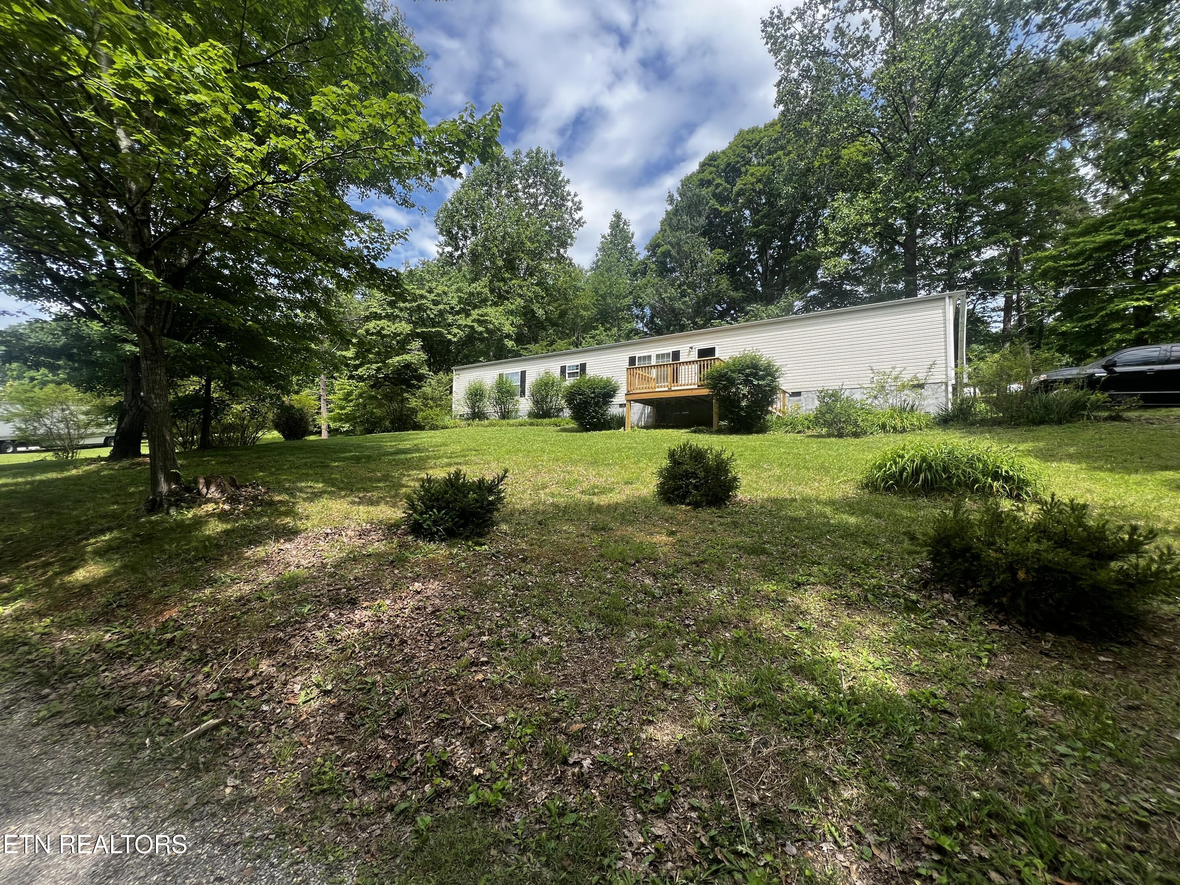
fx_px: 443
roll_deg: -1.1
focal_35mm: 13
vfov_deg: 89.9
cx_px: 590
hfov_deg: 106.2
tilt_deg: +2.5
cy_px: 442
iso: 32
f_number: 1.8
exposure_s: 1/690
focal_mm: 1.57
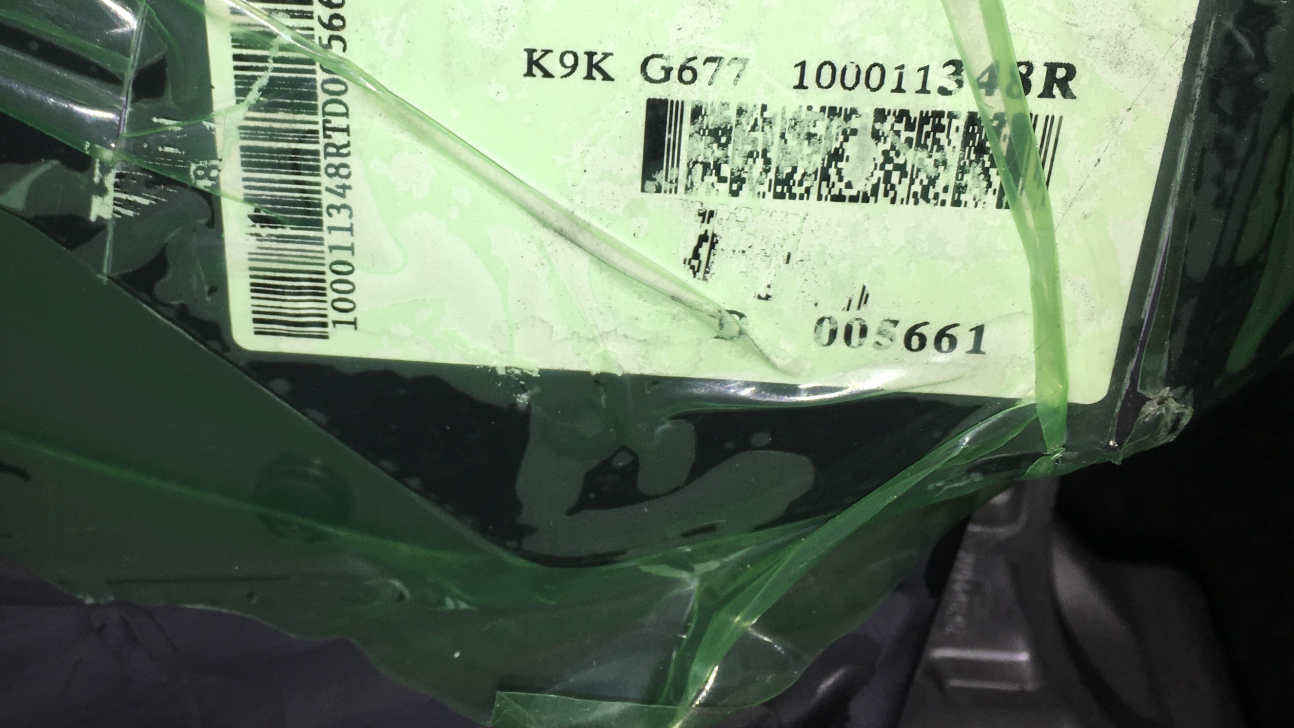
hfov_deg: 42.6
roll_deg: +4.8
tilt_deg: -28.0
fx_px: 1647
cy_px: 132
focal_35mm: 48
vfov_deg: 24.5
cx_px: 486
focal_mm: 4.15
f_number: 2.2
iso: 25
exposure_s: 1/98
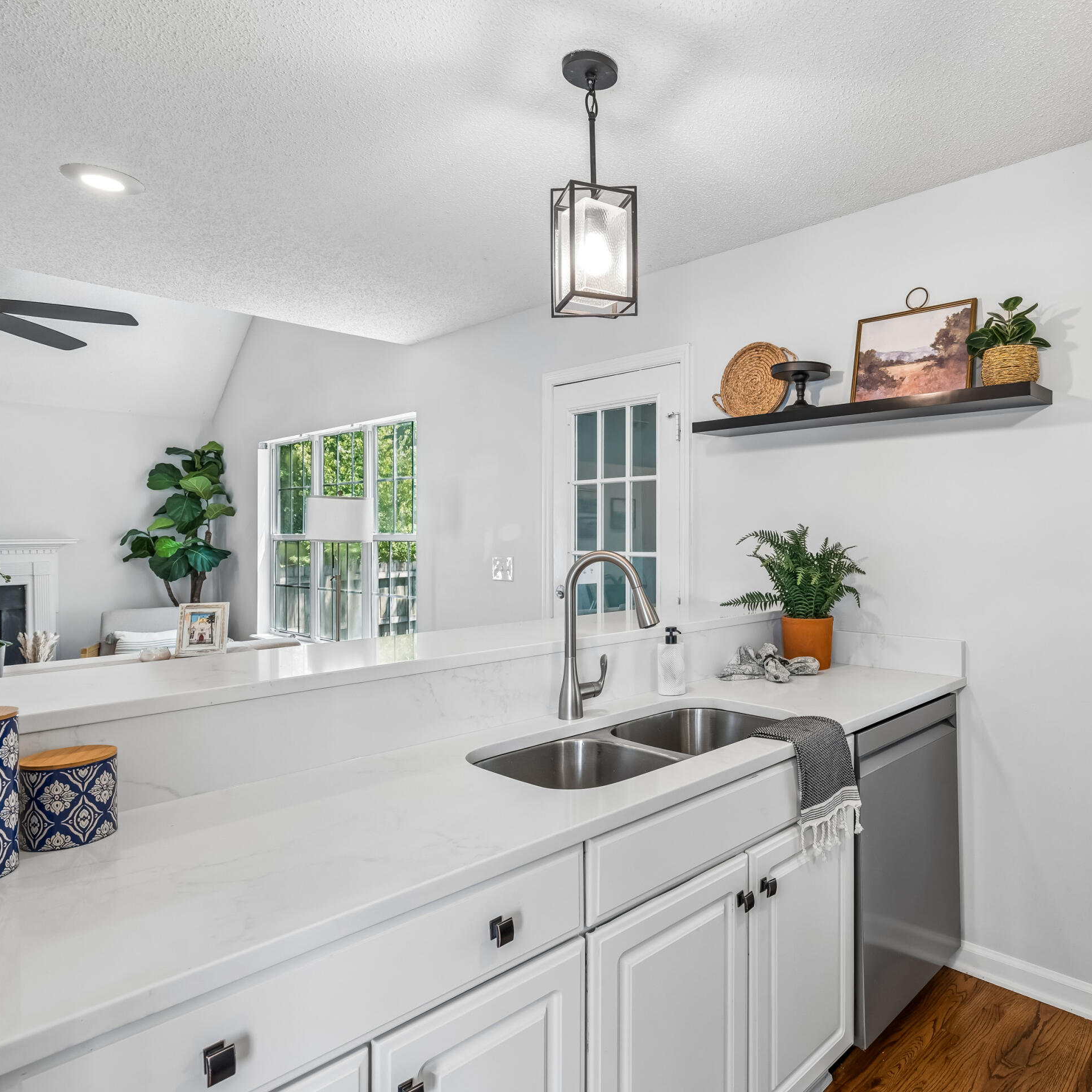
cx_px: 723
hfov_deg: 70.2
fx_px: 749
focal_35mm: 21
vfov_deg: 72.1
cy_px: 539
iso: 400
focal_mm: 16
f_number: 8
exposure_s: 1/10
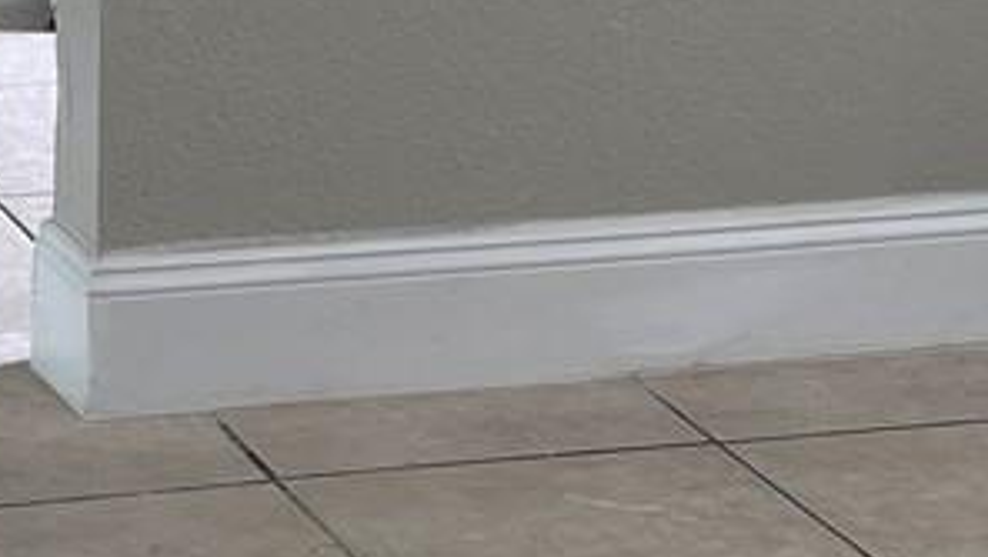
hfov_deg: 14.4
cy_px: -364
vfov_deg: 8.1
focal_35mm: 147
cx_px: 3
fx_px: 3854
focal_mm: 5.1
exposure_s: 1/120
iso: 40
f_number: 1.6
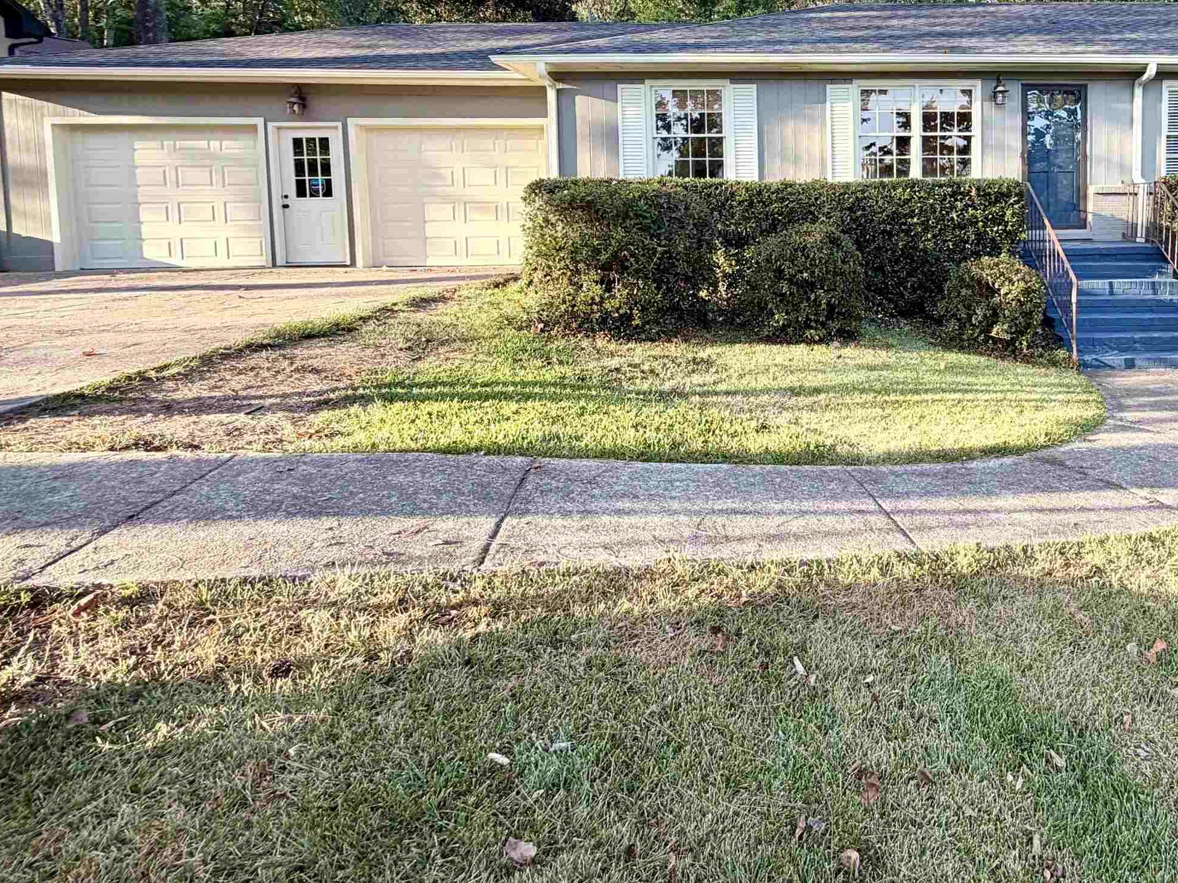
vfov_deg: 59.0
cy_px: 260
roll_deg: +2.7
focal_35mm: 22
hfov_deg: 71.6
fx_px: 749
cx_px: 870
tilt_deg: -3.7
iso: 40
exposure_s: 1/170
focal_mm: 2.22
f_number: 2.2
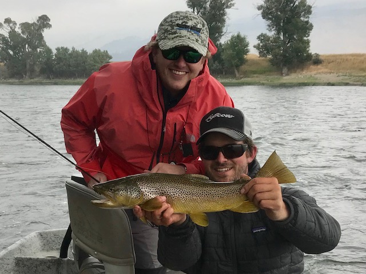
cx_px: 183
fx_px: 296
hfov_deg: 63.5
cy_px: 137
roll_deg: -0.7
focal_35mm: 28
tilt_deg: -11.2
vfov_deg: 49.7
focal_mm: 3.99
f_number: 1.8
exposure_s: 1/501
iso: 20
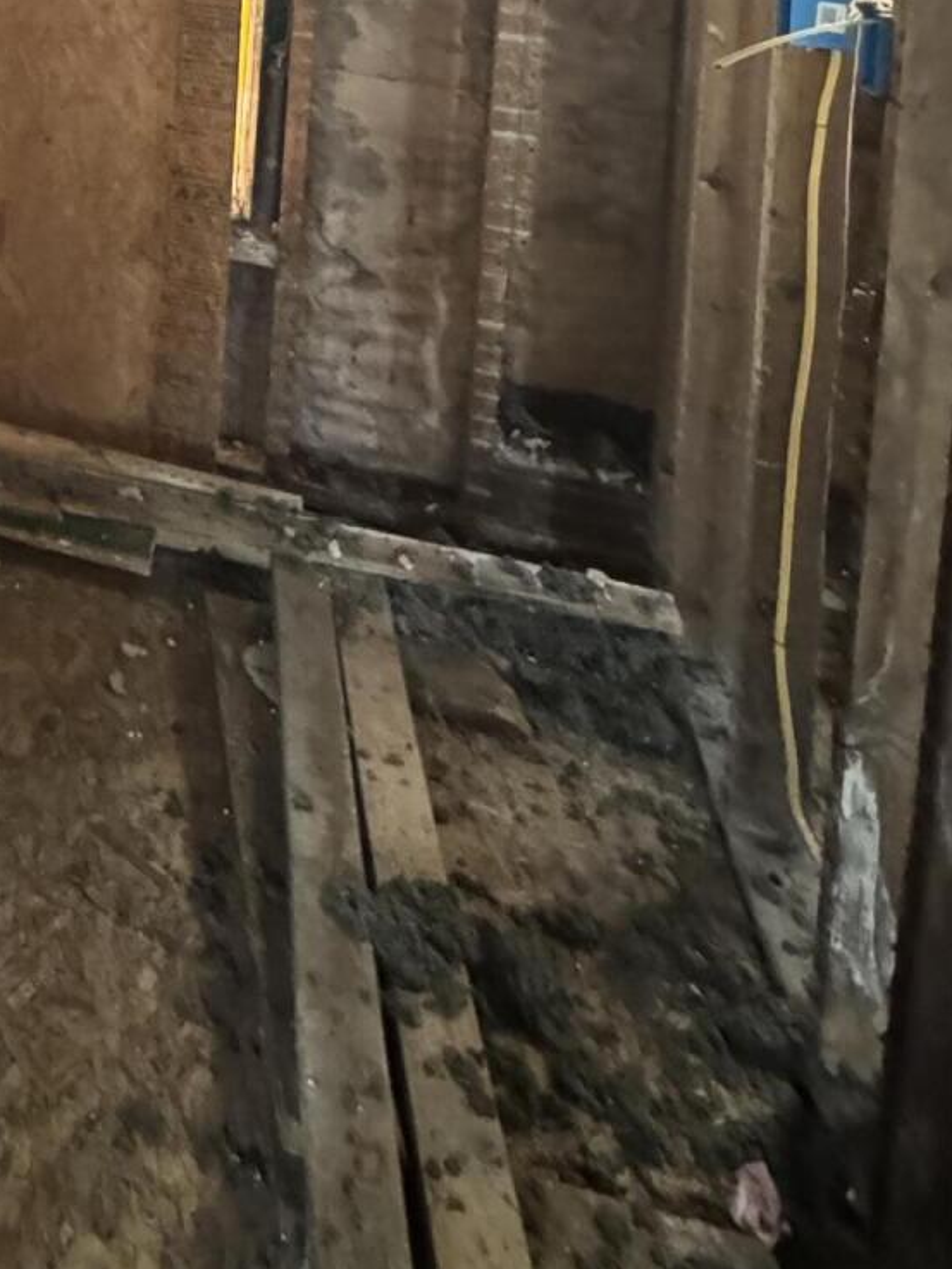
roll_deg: -1.7
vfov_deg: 37.5
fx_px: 1393
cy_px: -241
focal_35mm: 38
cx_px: -287
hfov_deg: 30.0
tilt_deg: -1.6
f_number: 2.2
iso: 1600
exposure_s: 1/39
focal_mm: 2.22
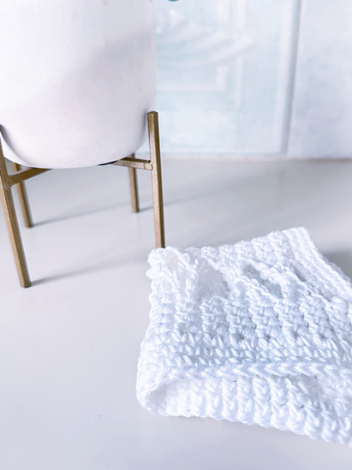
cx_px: 204
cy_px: 214
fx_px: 380
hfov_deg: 49.5
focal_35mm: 28
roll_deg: -0.6
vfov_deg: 63.4
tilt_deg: -26.1
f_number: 1.78
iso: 800
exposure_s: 1/60
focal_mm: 6.86
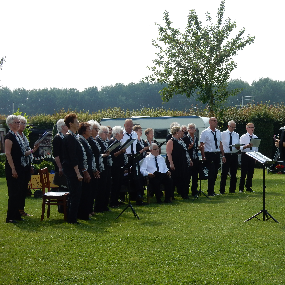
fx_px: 661
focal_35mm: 71
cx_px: 163
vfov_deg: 24.3
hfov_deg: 24.3
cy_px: 142
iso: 125
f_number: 4.5
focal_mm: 10.7
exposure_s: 1/640
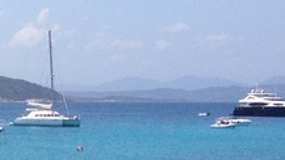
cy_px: 111
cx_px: -359
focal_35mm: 211
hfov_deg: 9.3
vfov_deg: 5.8
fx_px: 1594
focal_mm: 4.28
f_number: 2.4
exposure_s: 1/1905
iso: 50
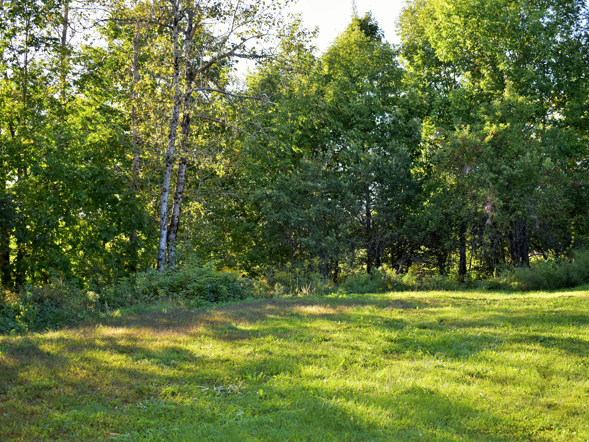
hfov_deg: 43.8
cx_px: 317
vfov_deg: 33.6
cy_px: 219
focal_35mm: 43
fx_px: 732
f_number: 4
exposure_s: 1/125
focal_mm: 26
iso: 100
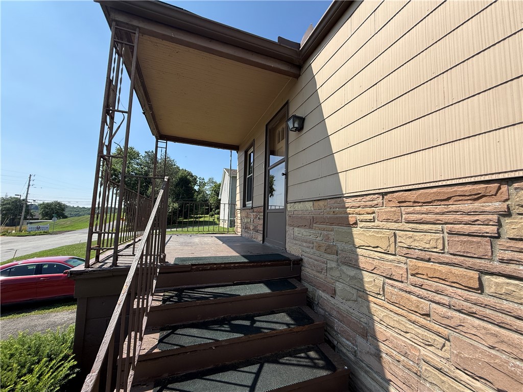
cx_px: 262
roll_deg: -1.3
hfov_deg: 102.1
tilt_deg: +7.1
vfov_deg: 85.7
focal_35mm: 14
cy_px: 196
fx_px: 212
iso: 50
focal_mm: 2.22
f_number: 2.2
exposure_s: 1/1368
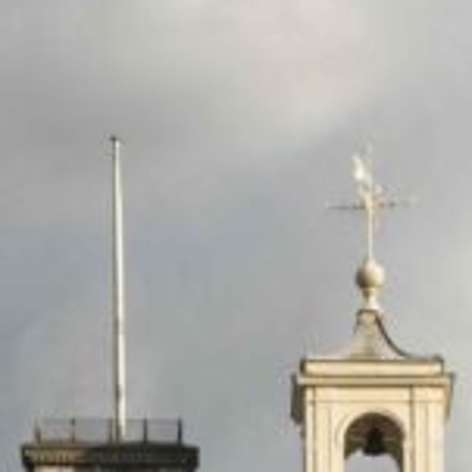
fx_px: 4289
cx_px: 409
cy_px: 983
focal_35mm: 278
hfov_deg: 6.3
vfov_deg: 6.1
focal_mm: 17.48
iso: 160
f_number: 4.5
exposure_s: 1/800
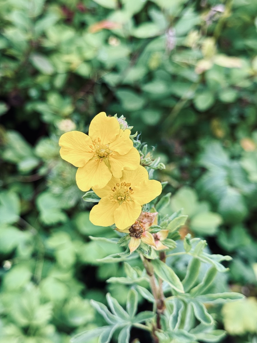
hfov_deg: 30.3
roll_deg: -4.4
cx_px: 128
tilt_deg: -34.3
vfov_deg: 39.7
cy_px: 172
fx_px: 475
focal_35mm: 48
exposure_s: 1/121
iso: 50
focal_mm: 6.76
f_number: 1.78
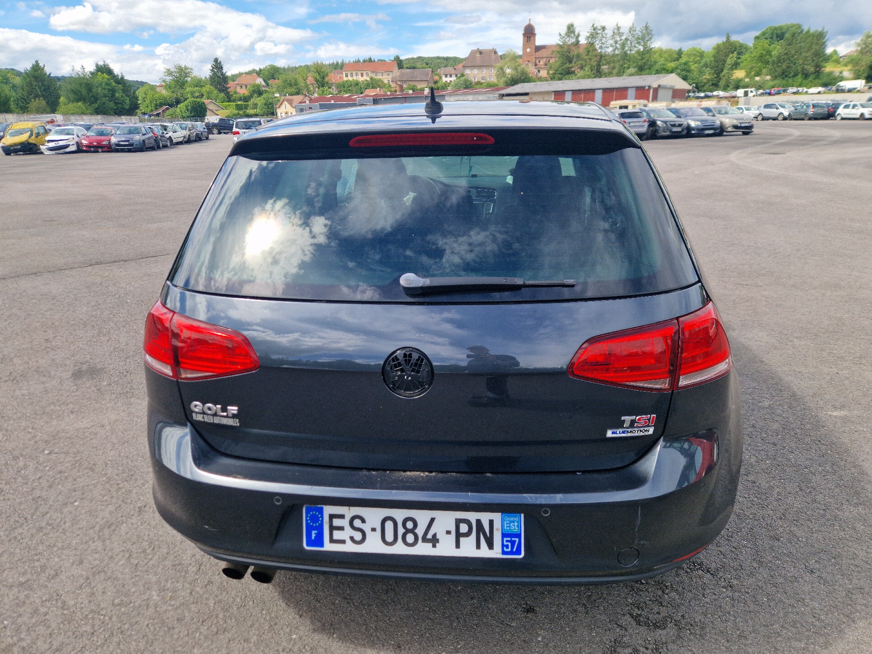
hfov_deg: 73.9
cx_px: 436
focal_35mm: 23
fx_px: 579
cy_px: 327
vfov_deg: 58.9
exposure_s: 1/909
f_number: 1.8
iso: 50
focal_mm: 5.4
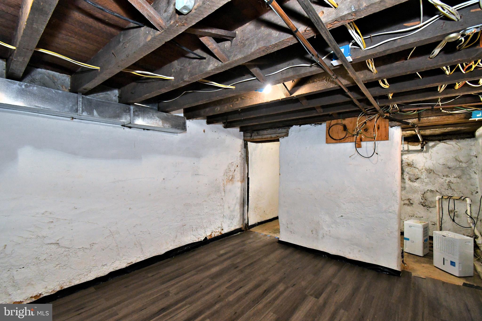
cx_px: 241
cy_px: 160
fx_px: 201
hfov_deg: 100.4
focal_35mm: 15
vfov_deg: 77.3
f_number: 8
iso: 1250
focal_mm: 10
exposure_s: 1/60
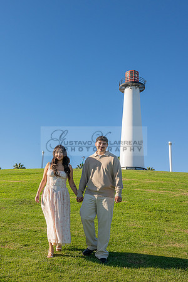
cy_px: 140
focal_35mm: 37
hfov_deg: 35.6
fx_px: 288
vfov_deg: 52.2
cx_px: 54
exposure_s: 1/640
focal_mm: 24
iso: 200
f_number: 9
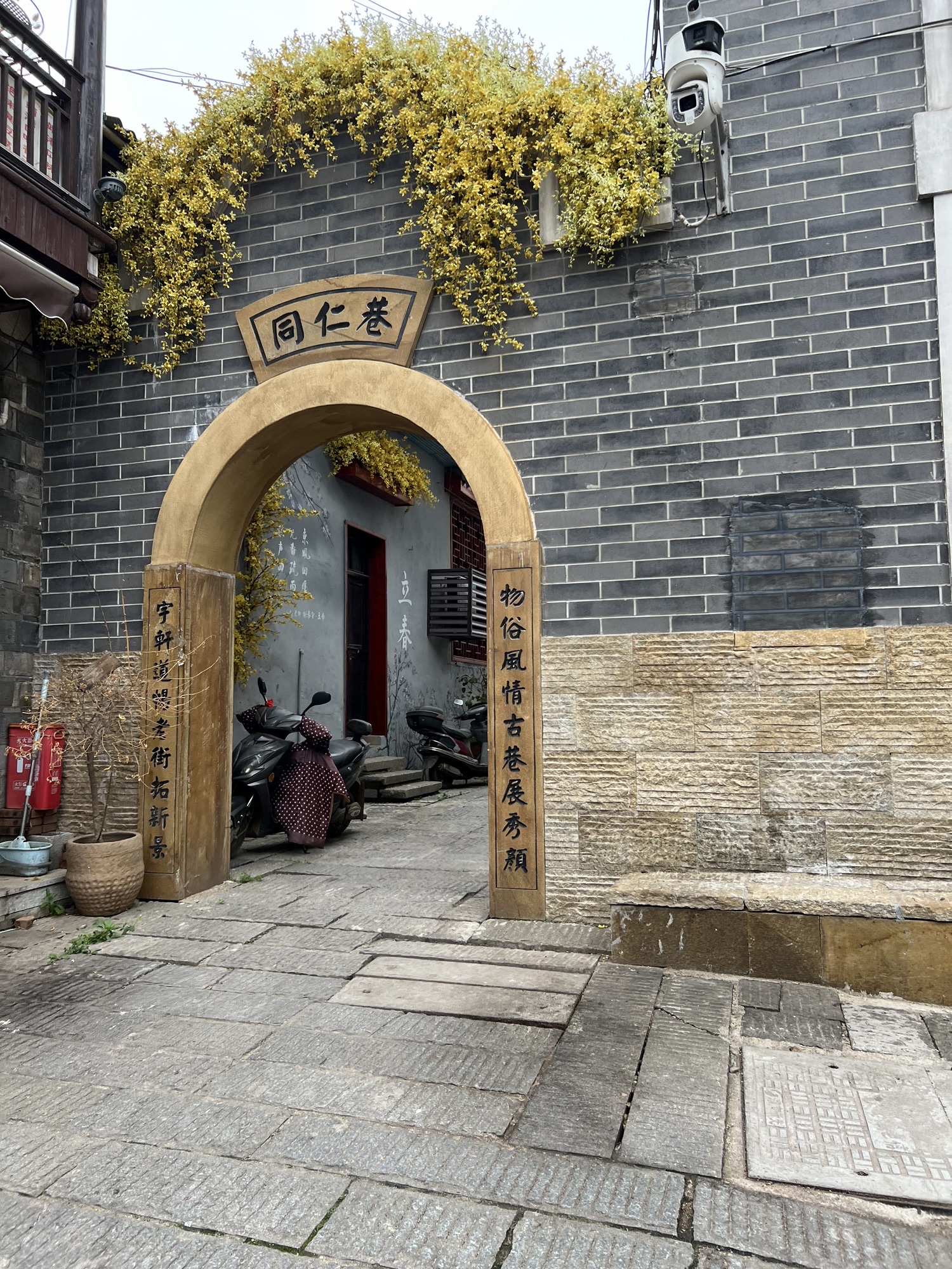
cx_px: 476
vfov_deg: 67.3
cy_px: 634
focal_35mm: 26
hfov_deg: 53.1
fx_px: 953
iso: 50
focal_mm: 5.7
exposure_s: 1/350
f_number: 1.5
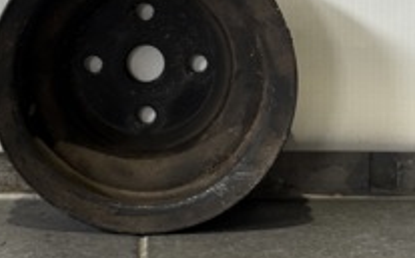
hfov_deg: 17.7
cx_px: 157
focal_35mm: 118
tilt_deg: -11.4
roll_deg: -0.5
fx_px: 1334
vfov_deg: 11.0
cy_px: 48
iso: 80
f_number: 1.78
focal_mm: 6.76
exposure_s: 1/50
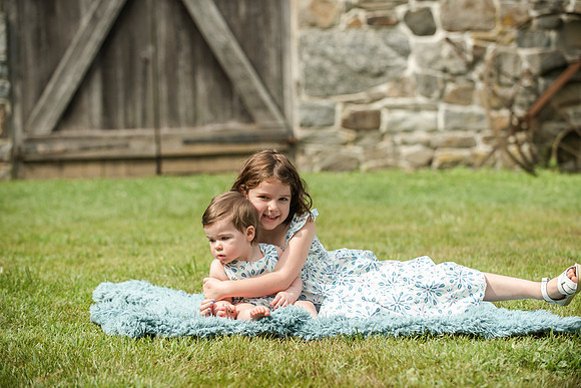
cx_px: 290
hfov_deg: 18.6
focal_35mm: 110
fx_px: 1776
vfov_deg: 12.5
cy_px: 194
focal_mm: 110
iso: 400
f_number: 4
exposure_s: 1/2500
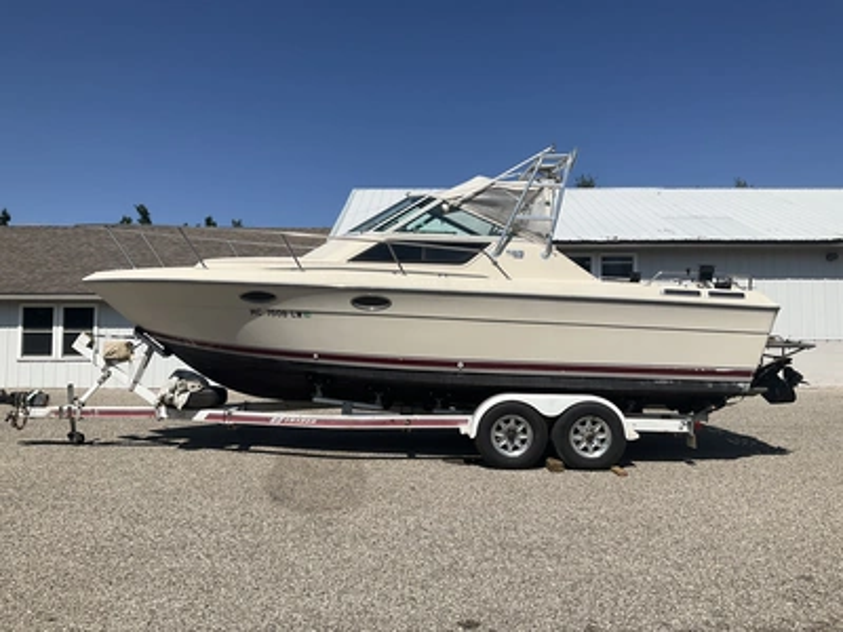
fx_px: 706
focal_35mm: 29
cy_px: 316
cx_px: 422
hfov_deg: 61.7
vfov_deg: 48.2
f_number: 1.8
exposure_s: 1/4065
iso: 25
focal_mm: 3
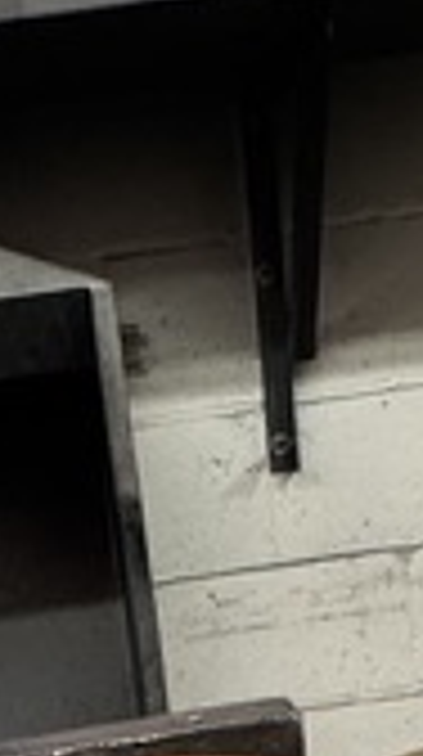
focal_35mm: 93
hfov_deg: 13.0
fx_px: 1862
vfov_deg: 17.2
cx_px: 189
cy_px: 1490
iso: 400
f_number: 2.2
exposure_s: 1/60
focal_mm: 2.22
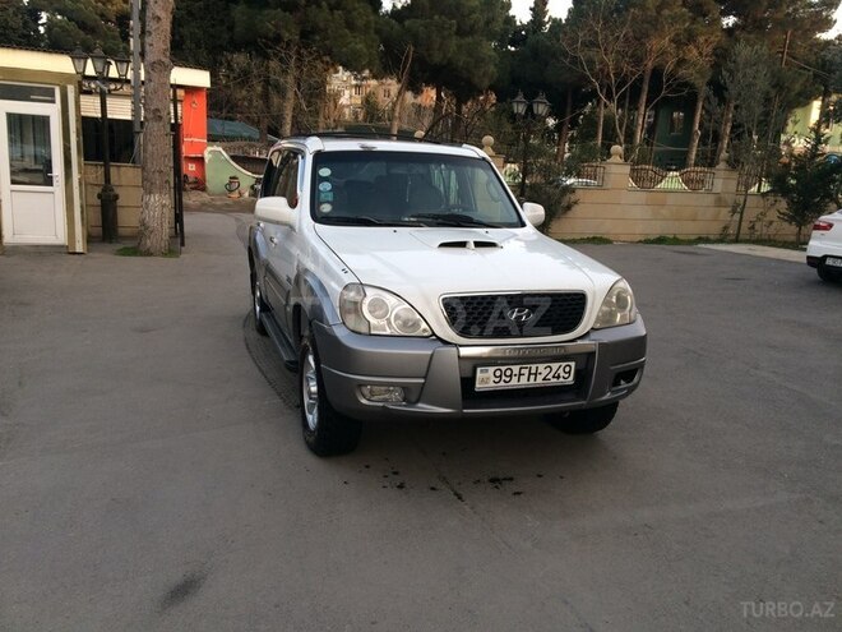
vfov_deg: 48.2
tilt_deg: -12.7
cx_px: 421
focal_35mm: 29
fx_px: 705
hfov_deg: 61.7
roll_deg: -1.2
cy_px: 316
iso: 40
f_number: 2.2
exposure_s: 1/100
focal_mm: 4.15
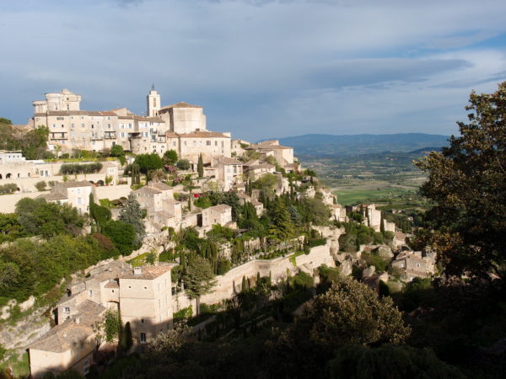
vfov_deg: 41.8
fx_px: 497
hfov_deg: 54.0
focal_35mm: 34
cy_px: 190
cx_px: 253
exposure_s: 1/800
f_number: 4.5
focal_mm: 7.41
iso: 100
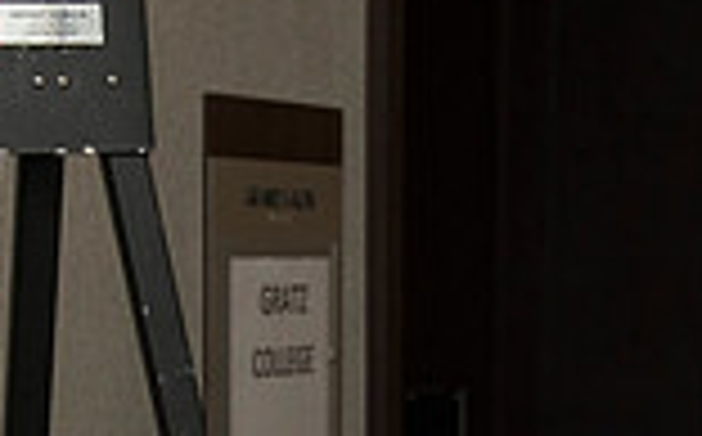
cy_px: 763
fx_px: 3305
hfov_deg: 12.1
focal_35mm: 173
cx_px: 407
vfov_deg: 7.4
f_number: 4.5
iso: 1250
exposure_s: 1/80
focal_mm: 40
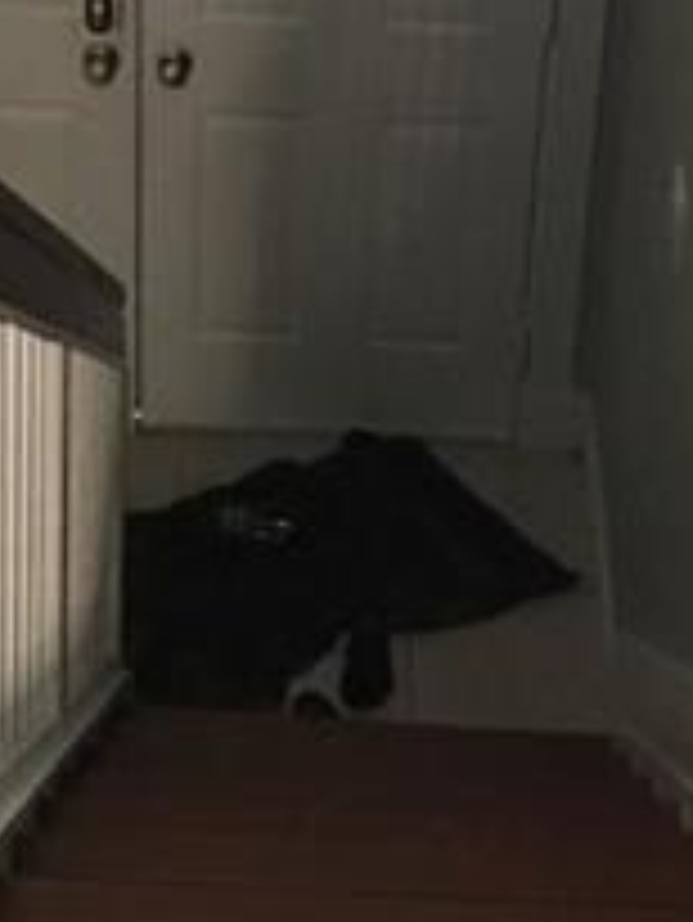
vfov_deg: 18.4
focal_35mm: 105
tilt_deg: -30.0
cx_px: 243
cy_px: 94
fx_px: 2800
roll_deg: -0.4
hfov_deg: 14.1
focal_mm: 3.99
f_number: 1.8
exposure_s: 1/6
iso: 80
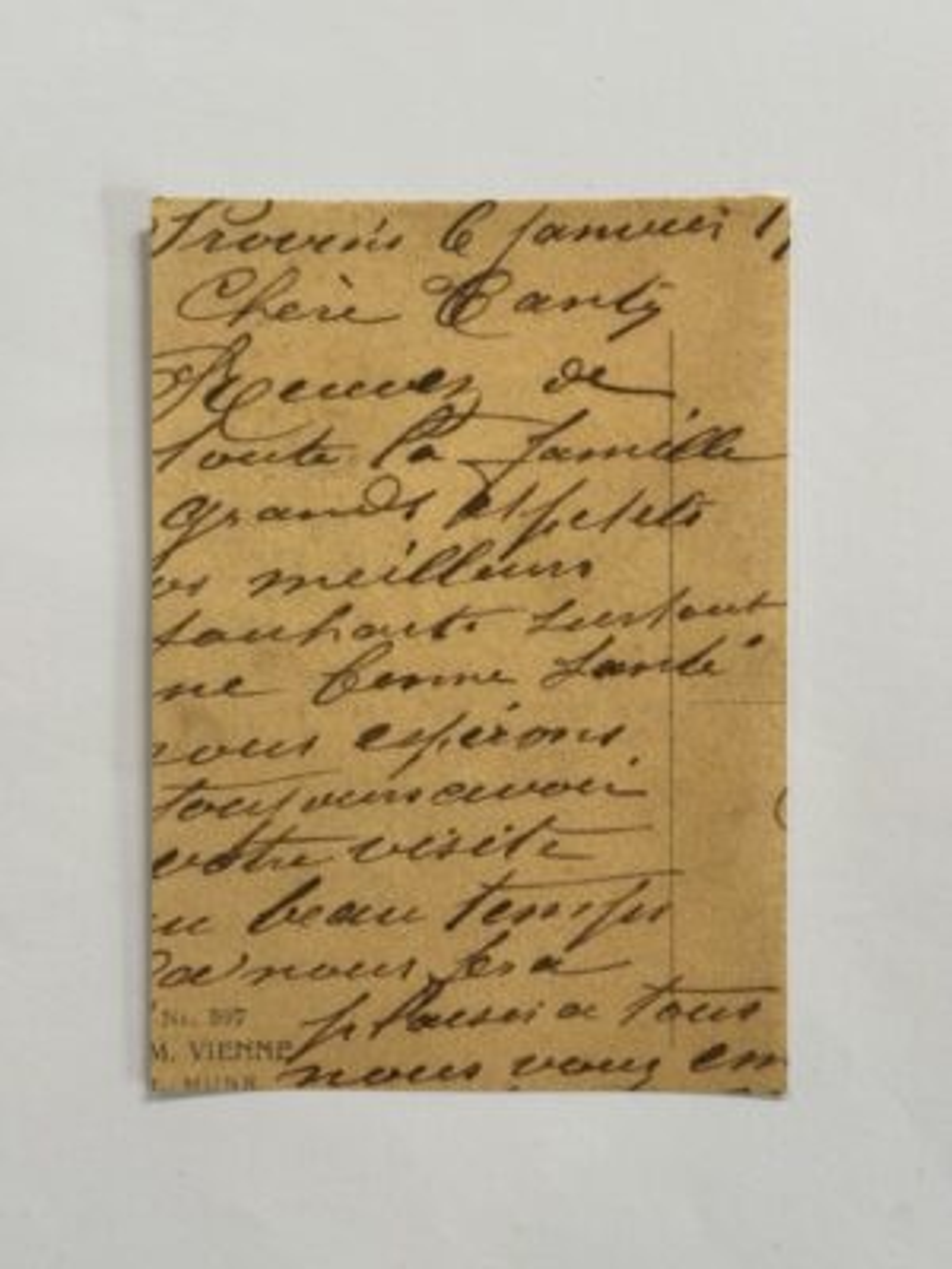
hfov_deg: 30.3
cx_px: 476
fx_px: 1760
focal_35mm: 48
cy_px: 634
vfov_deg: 39.7
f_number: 1.78
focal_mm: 6.76
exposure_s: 1/50
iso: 80
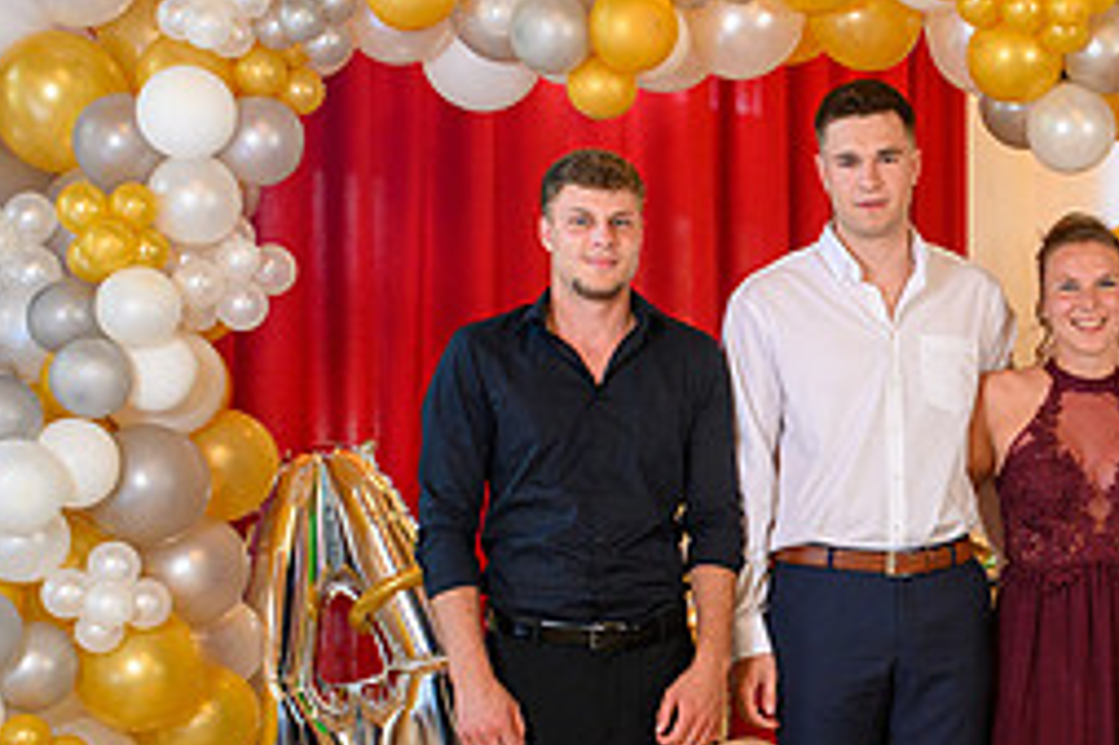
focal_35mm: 82
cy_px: 463
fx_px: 2547
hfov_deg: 24.0
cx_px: 1047
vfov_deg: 16.6
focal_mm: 35
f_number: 3.5
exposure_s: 1/100
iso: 1250
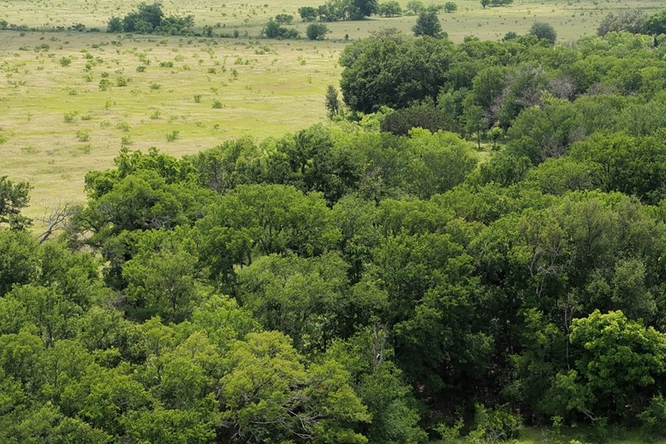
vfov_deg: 17.9
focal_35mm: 75
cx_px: 755
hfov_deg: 24.9
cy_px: 406
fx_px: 1388
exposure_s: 1/1600
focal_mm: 14.45
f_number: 2.8
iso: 250
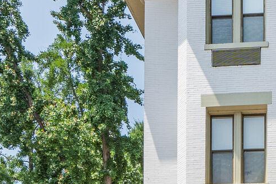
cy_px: 159
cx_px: 297
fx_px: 429
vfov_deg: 23.6
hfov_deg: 31.9
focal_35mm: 56
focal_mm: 16
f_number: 8
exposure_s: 1/1250
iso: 800
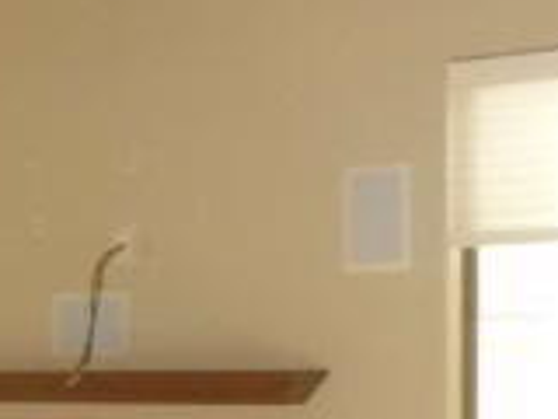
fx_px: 1676
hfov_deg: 18.1
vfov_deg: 14.0
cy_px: 447
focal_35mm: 104
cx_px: -87
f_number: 2.8
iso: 400
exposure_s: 1/60
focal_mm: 4.7
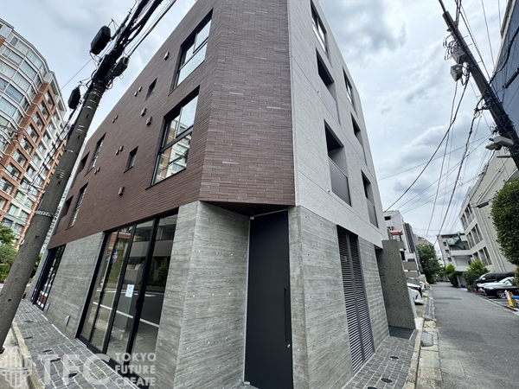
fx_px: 210
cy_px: 194
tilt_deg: +25.4
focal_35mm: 14
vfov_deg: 85.7
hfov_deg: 102.1
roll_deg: -1.6
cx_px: 260
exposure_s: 1/610
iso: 40
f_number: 2.2
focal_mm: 2.22
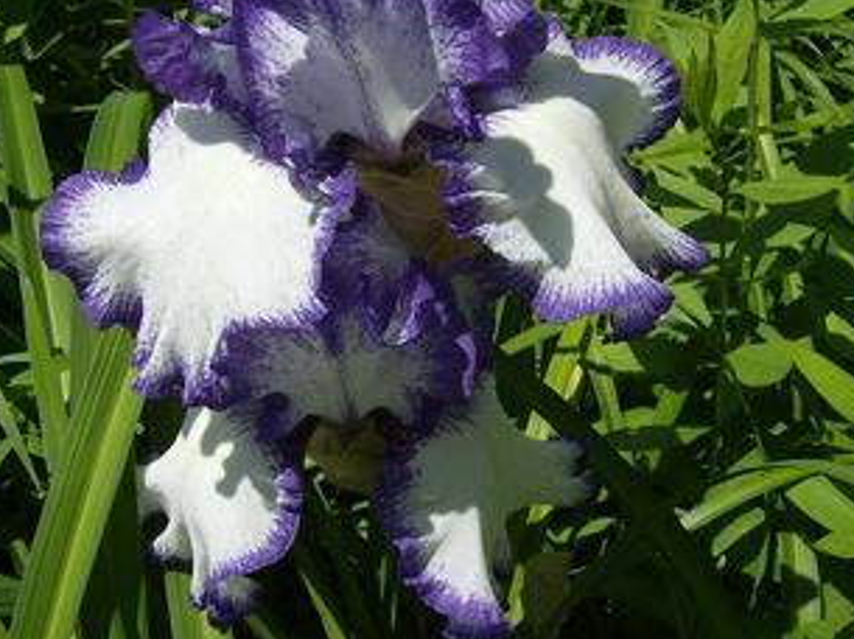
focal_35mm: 52
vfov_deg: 27.9
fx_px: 1281
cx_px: 372
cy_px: 275
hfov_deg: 36.8
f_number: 4.7
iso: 100
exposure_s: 1/954
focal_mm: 6
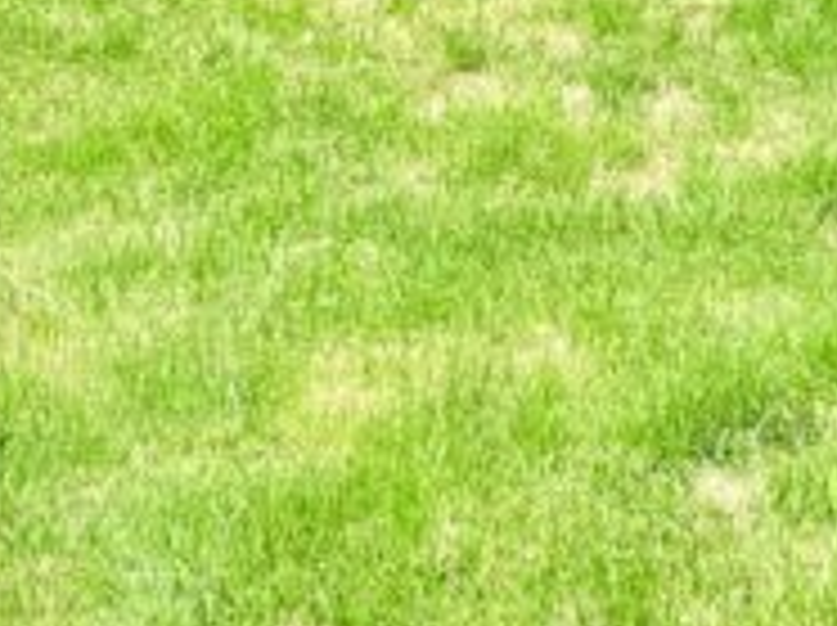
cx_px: -34
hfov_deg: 14.1
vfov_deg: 9.4
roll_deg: -0.1
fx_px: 3332
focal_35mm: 138
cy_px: -923
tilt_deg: +2.0
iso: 100
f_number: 1.78
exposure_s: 1/2801
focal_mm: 6.76
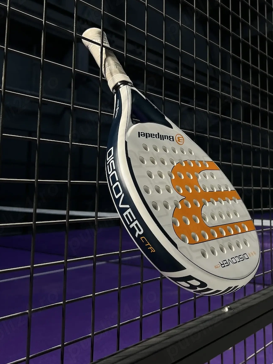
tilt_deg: +8.1
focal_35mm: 40
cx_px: 161
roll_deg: -1.0
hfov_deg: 35.8
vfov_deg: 46.3
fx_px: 421
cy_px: 133
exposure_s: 1/121
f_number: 1.5
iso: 100
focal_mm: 5.7
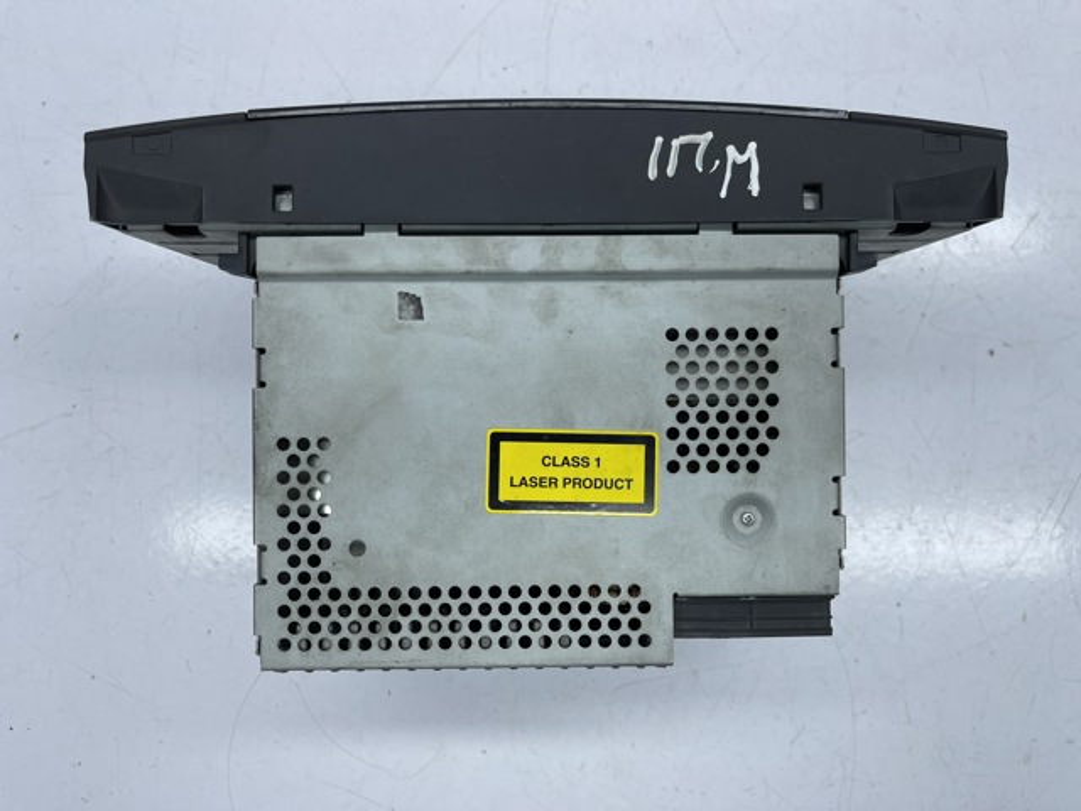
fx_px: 781
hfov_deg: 69.4
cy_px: 406
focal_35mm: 25
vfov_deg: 54.9
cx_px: 540
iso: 32
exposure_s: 1/503
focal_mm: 5.1
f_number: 1.6
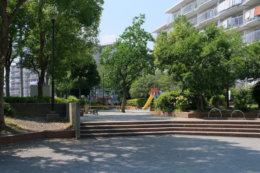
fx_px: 318
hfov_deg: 44.5
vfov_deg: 30.5
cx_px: 130
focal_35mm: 44
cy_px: 86
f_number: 13
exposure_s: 1/210
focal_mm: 29.3
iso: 640
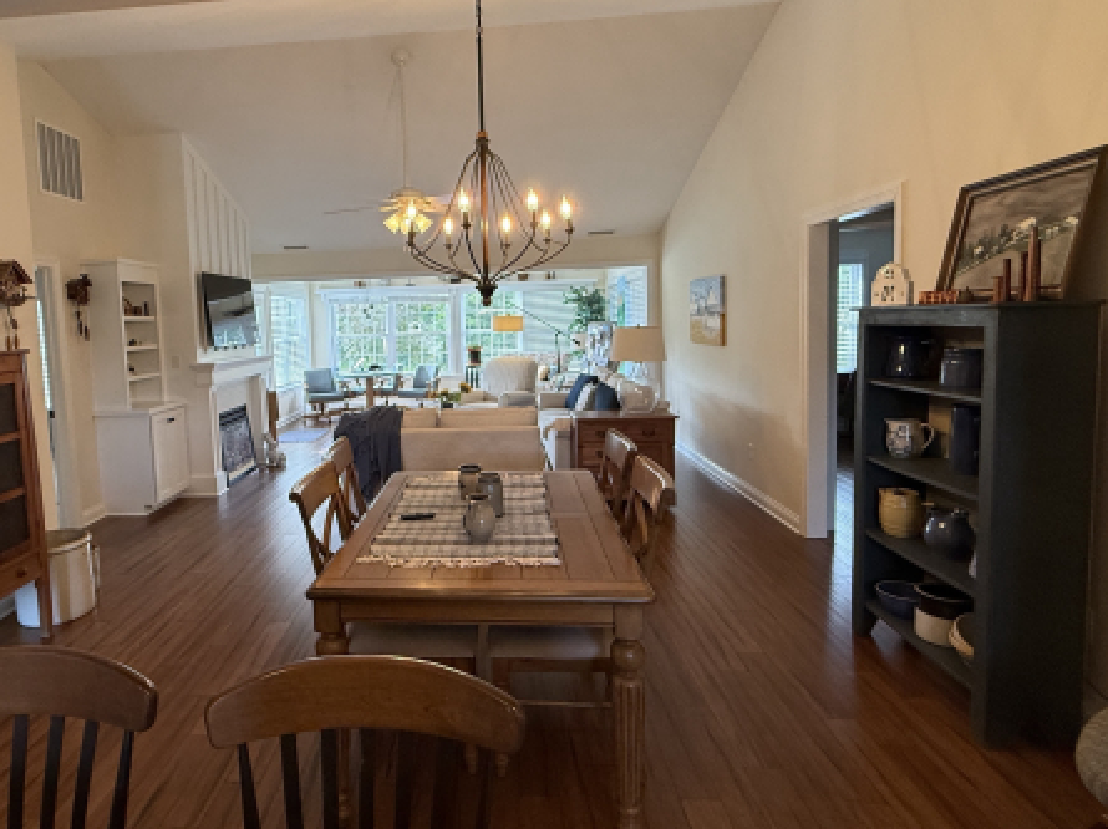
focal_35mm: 21
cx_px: 439
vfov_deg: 63.2
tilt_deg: -3.6
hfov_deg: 78.1
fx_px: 672
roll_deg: +1.3
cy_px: 376
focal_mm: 2.22
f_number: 2.2
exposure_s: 1/120
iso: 250
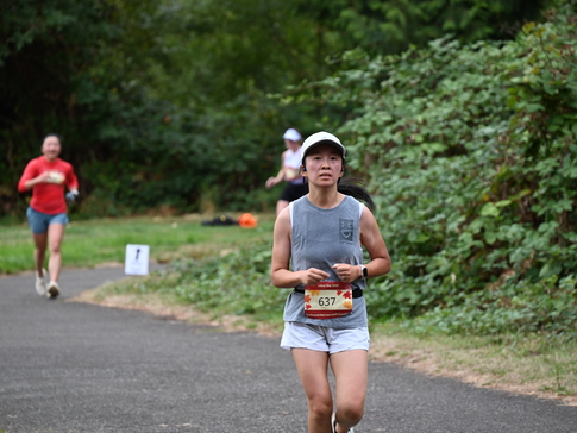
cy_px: 216
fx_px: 3635
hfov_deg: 9.1
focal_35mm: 218
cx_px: 293
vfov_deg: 6.8
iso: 560
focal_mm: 200
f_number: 6.3
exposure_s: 1/250
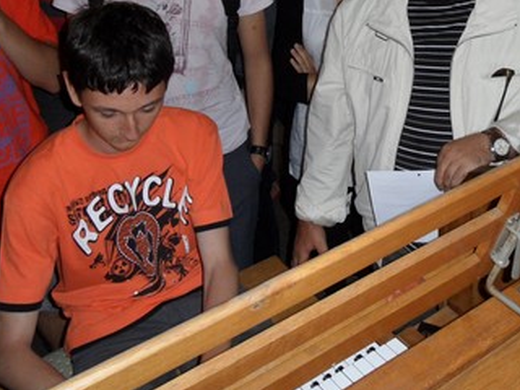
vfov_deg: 28.7
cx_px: 361
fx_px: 736
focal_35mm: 49
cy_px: 52
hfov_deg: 38.3
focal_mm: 4.6
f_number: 3.4
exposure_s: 1/30
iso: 200
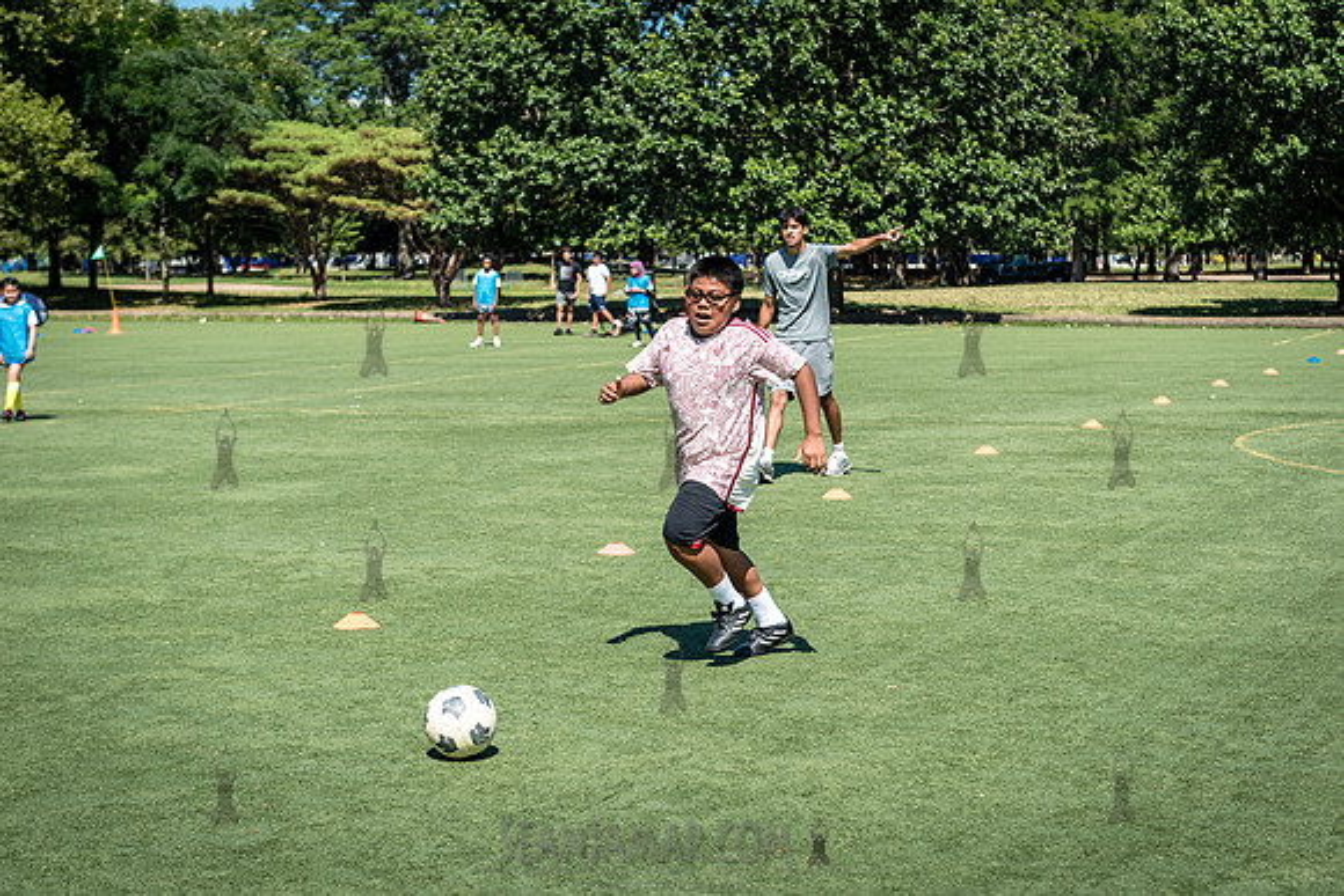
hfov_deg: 32.4
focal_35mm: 62
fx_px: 2315
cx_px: 672
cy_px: 448
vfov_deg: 21.9
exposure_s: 1/2000
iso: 200
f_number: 4
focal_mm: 62
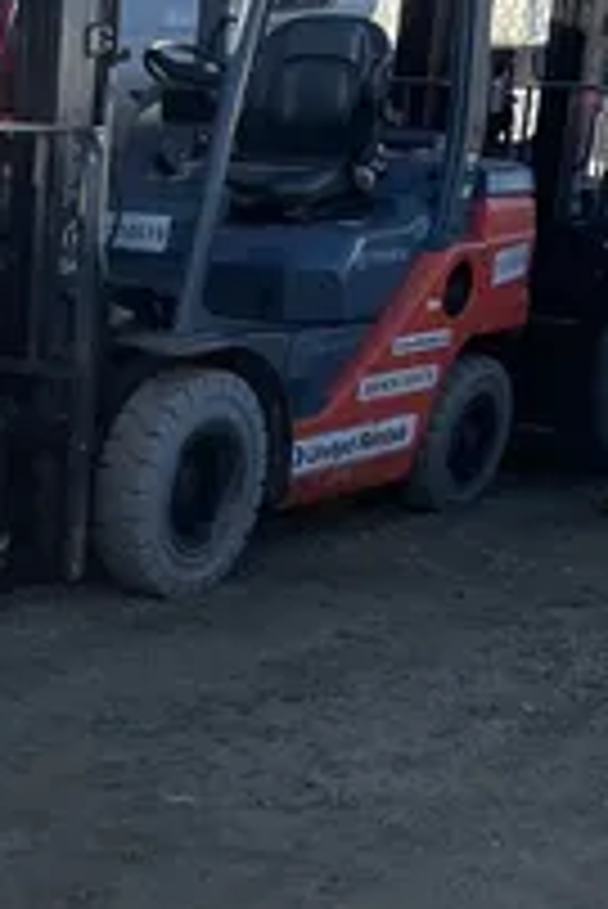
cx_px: -495
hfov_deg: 12.7
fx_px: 2478
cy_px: 1001
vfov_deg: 19.9
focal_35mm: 98
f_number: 1.6
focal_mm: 4.2
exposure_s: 1/1453
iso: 32
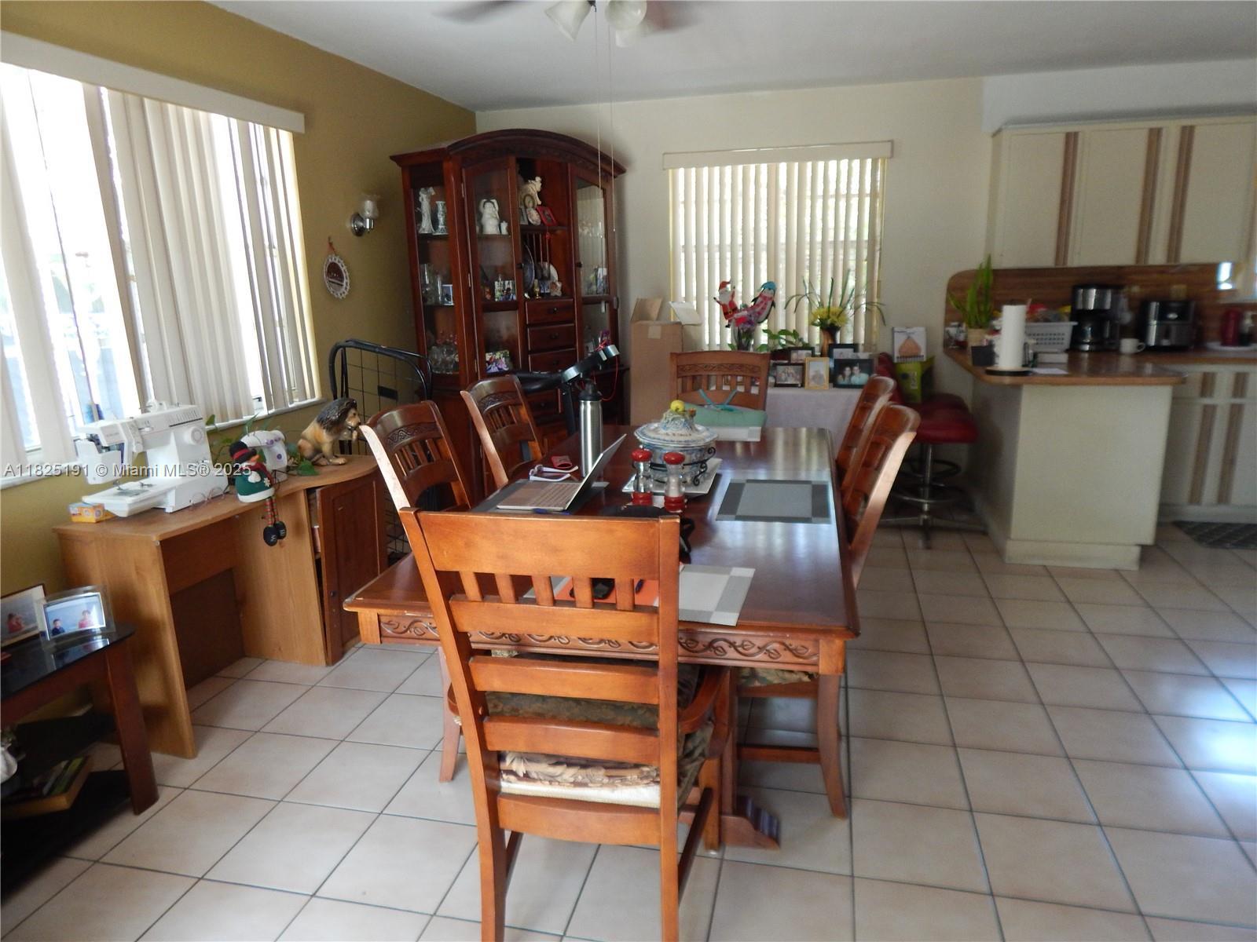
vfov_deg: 61.1
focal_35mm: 22
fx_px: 799
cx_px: 628
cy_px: 471
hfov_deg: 76.4
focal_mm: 4
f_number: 3
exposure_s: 1/30
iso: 280
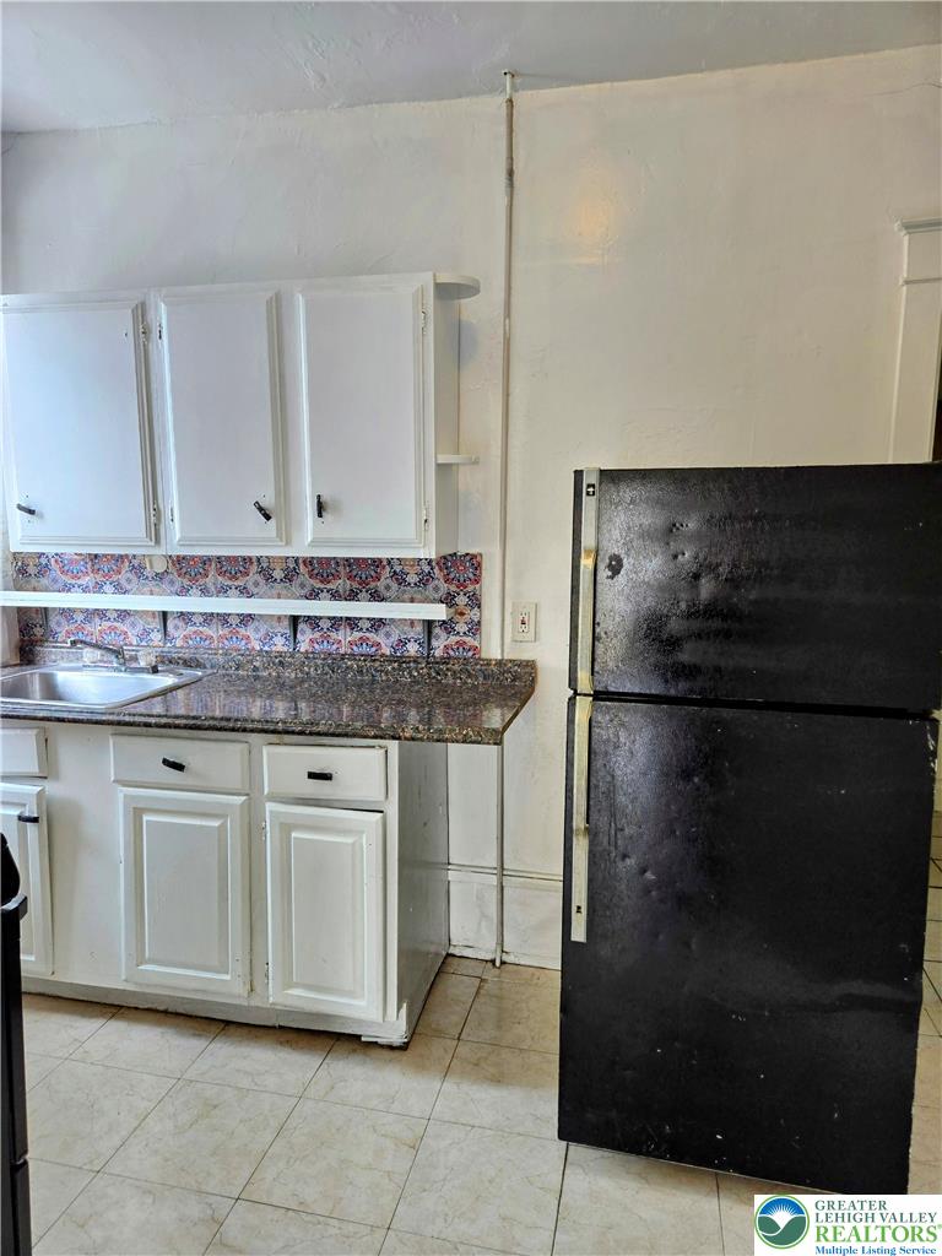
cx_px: 471
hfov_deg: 58.9
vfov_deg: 73.9
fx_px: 835
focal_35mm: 23
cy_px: 628
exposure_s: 1/120
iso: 80
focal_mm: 5.4
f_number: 1.8
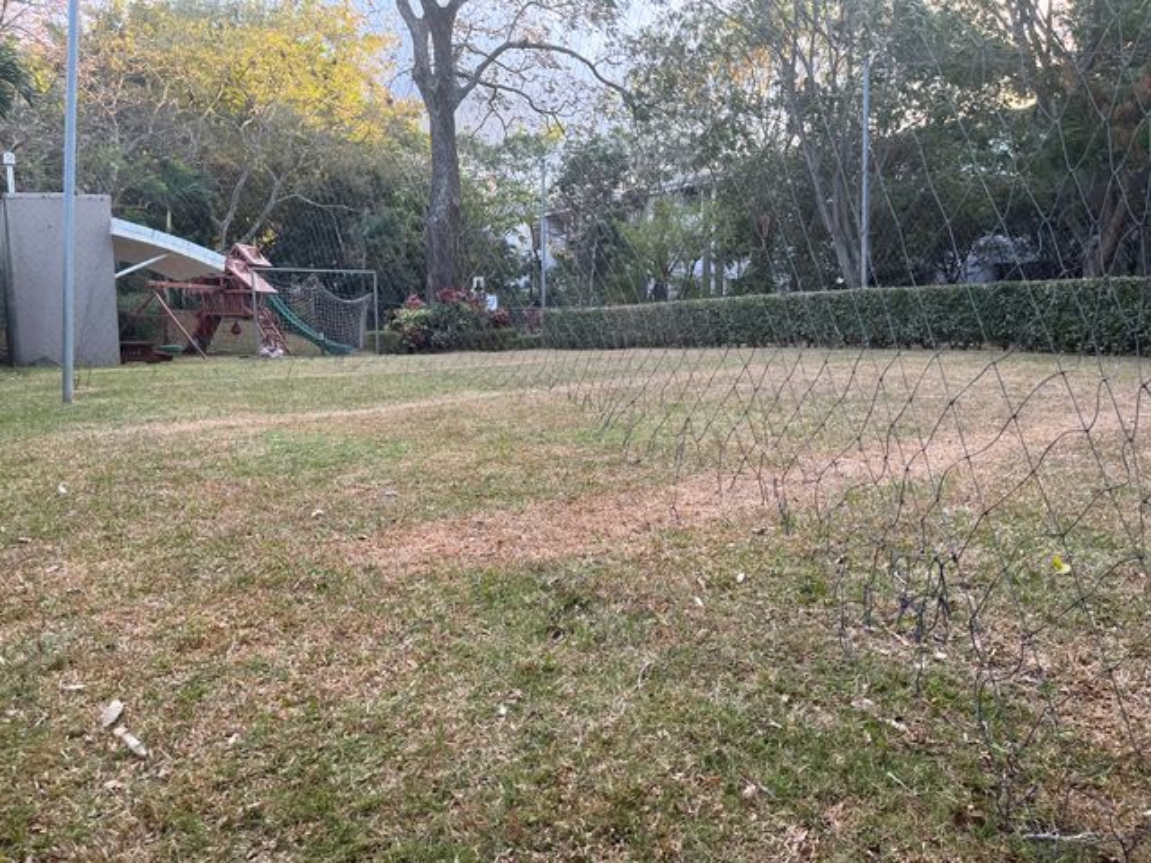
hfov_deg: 67.3
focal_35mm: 26
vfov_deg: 53.1
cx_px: 576
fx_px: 865
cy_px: 432
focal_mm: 5.1
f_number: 1.6
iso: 64
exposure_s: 1/121
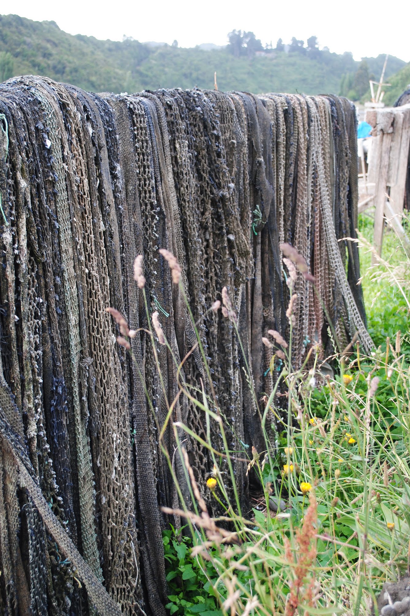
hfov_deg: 27.5
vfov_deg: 40.3
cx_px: 200
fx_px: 837
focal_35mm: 49
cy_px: 306
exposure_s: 1/60
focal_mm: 32
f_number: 5.6
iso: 200
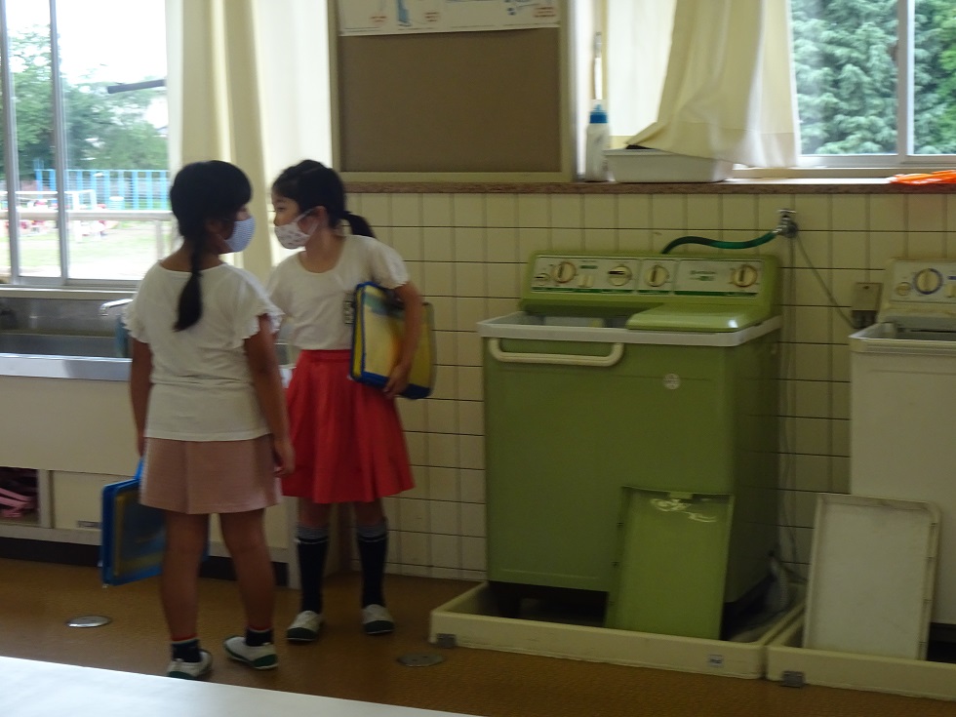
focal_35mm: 70
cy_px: 358
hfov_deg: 27.8
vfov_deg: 21.0
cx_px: 478
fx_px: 1933
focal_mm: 12.01
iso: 250
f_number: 5
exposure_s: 1/80
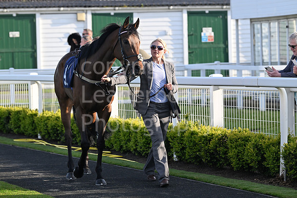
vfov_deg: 8.6
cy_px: 99
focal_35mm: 160
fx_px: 1320
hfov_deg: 12.8
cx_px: 148
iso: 800
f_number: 5.6
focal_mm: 160
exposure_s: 1/1250
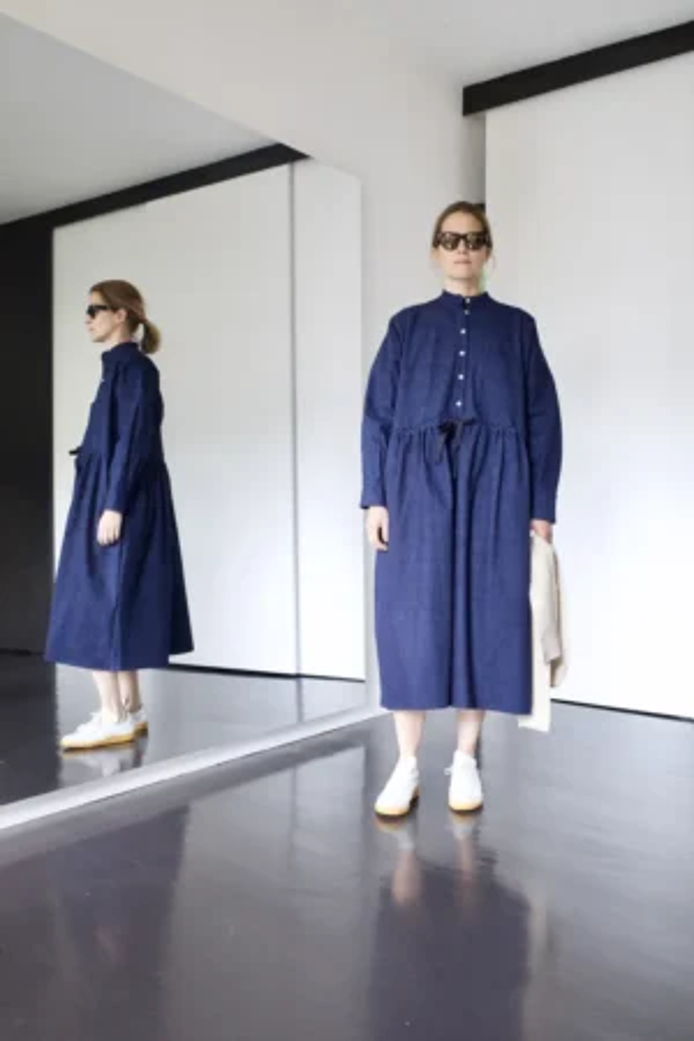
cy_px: 520
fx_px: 810
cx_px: 347
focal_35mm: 28
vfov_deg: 65.5
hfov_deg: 46.4
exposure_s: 1/40
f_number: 2.8
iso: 800
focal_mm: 18.3
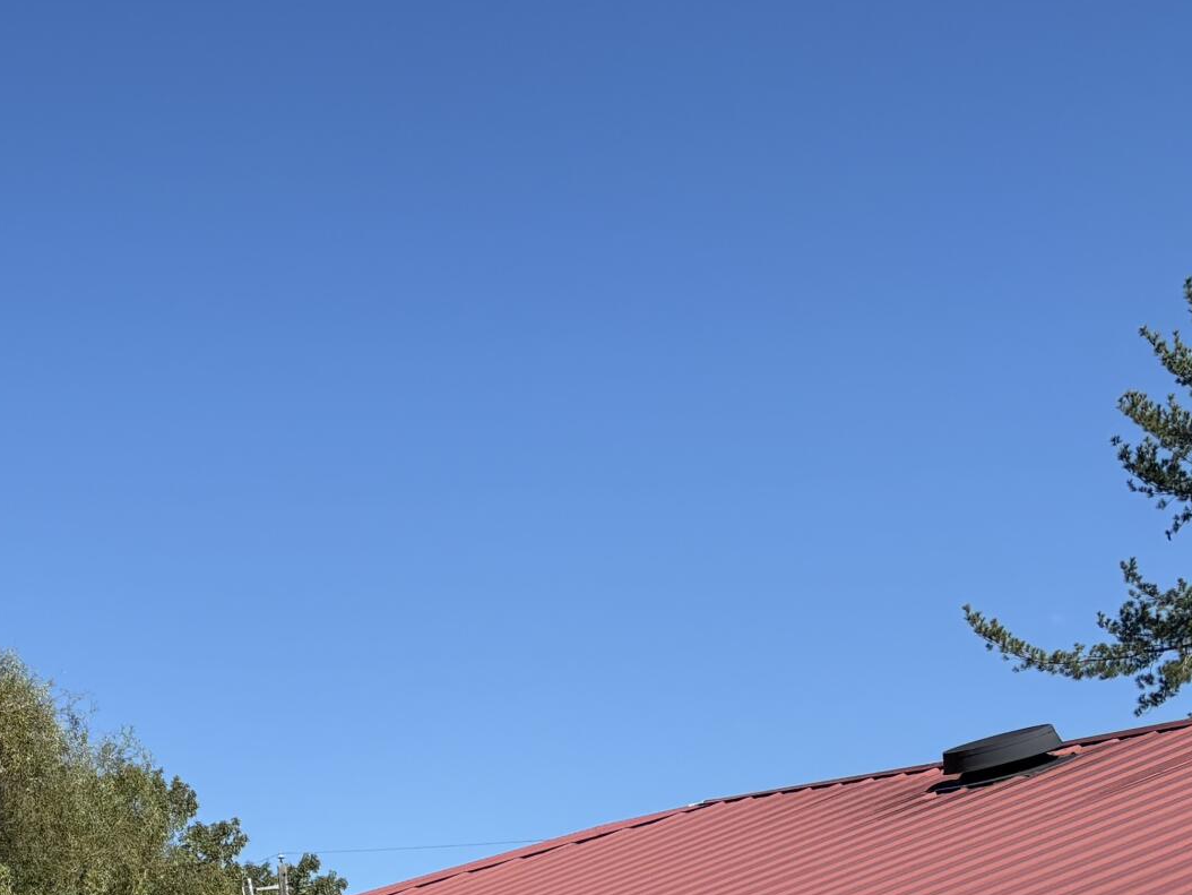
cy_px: 905
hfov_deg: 22.6
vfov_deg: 19.3
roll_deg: -0.6
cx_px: -486
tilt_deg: +7.1
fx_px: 2549
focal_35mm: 74
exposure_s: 1/4065
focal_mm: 5.96
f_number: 1.6
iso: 50
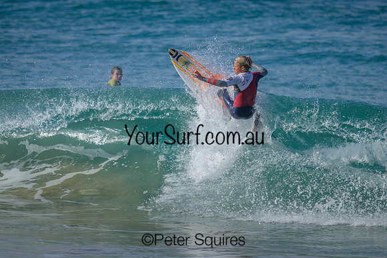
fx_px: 11813
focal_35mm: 1099
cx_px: 225
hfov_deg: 1.9
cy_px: 131
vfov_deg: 1.3
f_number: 6.3
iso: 280
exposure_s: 1/2000
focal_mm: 800
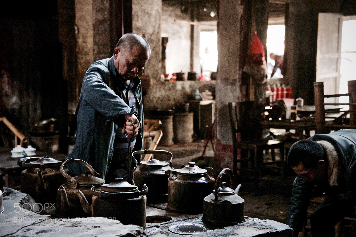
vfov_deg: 20.0
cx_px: 178
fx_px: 673
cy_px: 118
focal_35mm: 68
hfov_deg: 29.6
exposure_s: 1/125
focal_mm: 68
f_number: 5
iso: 8000
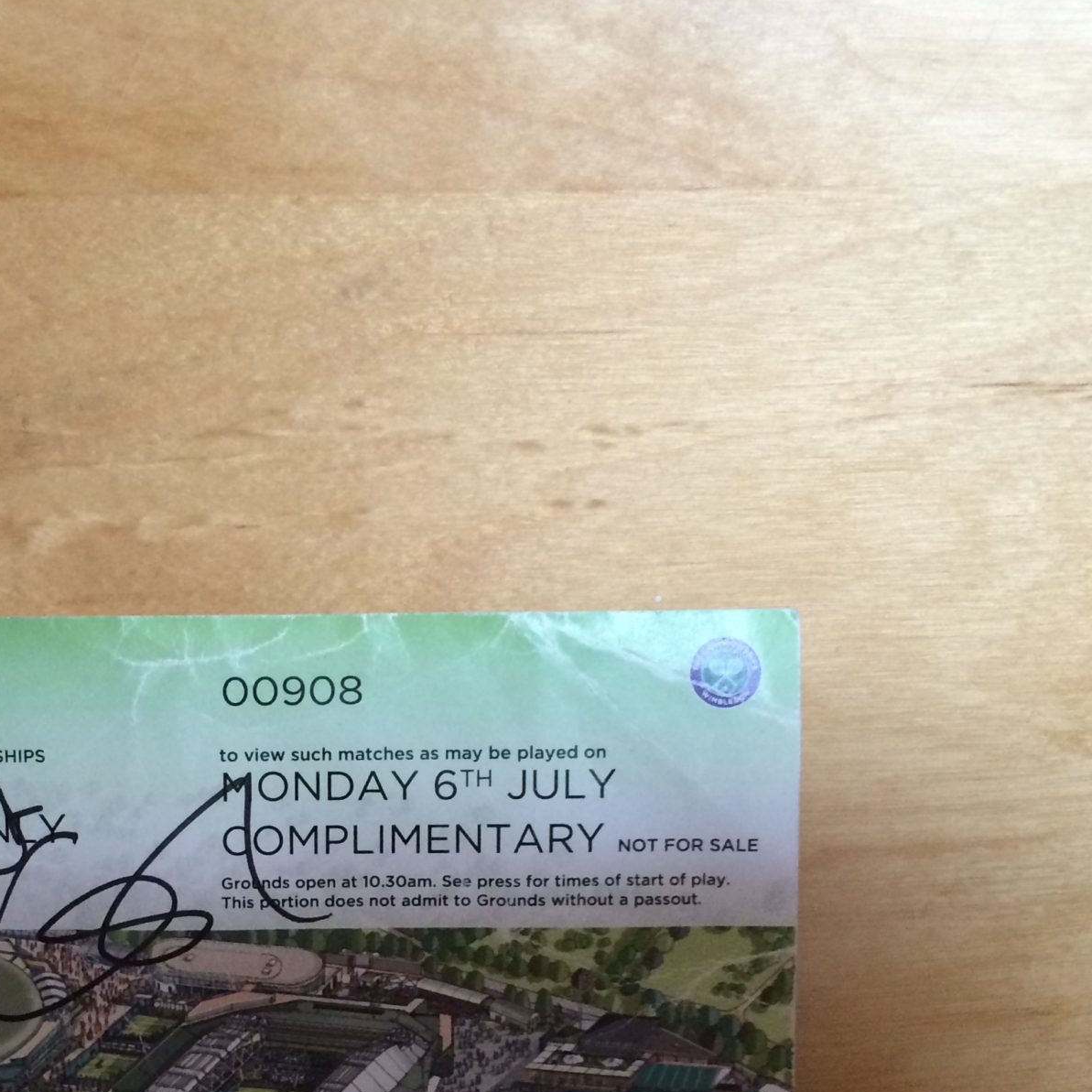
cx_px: 272
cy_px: 856
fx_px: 1963
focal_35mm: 55
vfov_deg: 30.4
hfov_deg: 30.6
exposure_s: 1/30
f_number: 2.2
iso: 160
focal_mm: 4.15
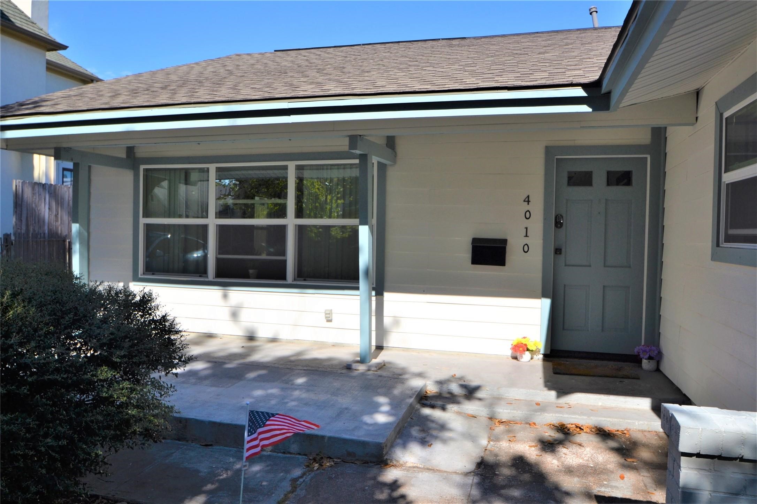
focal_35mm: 26
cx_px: 378
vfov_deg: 50.4
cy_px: 252
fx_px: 536
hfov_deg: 70.4
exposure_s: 1/250
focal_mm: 17
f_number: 8
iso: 100
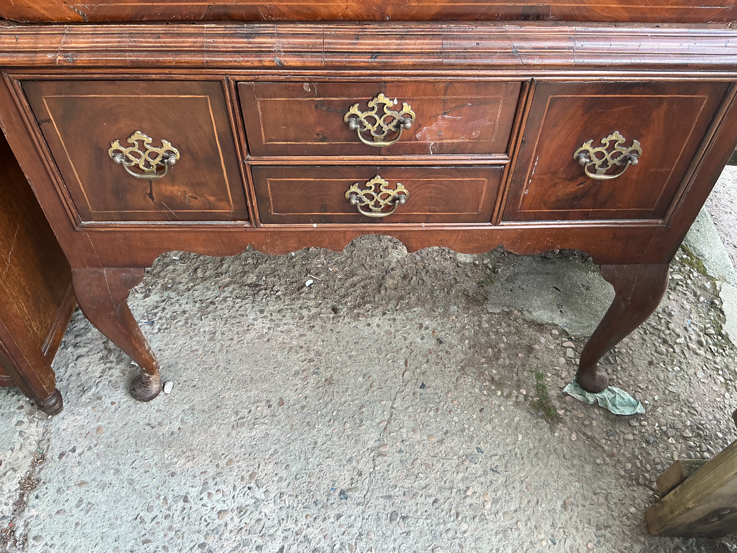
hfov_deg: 61.7
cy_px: 276
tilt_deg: -50.5
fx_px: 617
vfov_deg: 48.2
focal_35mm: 29
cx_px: 368
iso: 32
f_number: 1.8
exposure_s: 1/100
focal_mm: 3
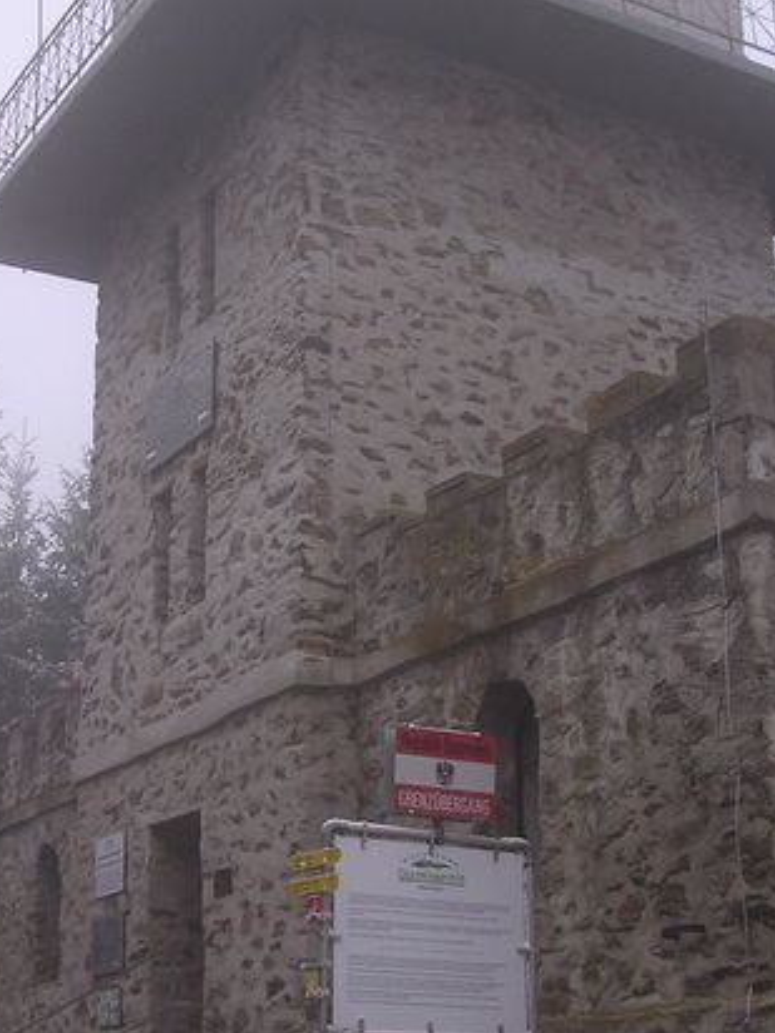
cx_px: 243
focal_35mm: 59
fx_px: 1761
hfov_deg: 24.7
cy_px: 516
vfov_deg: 32.7
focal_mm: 5.8
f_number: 2.8
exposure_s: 1/276
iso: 100
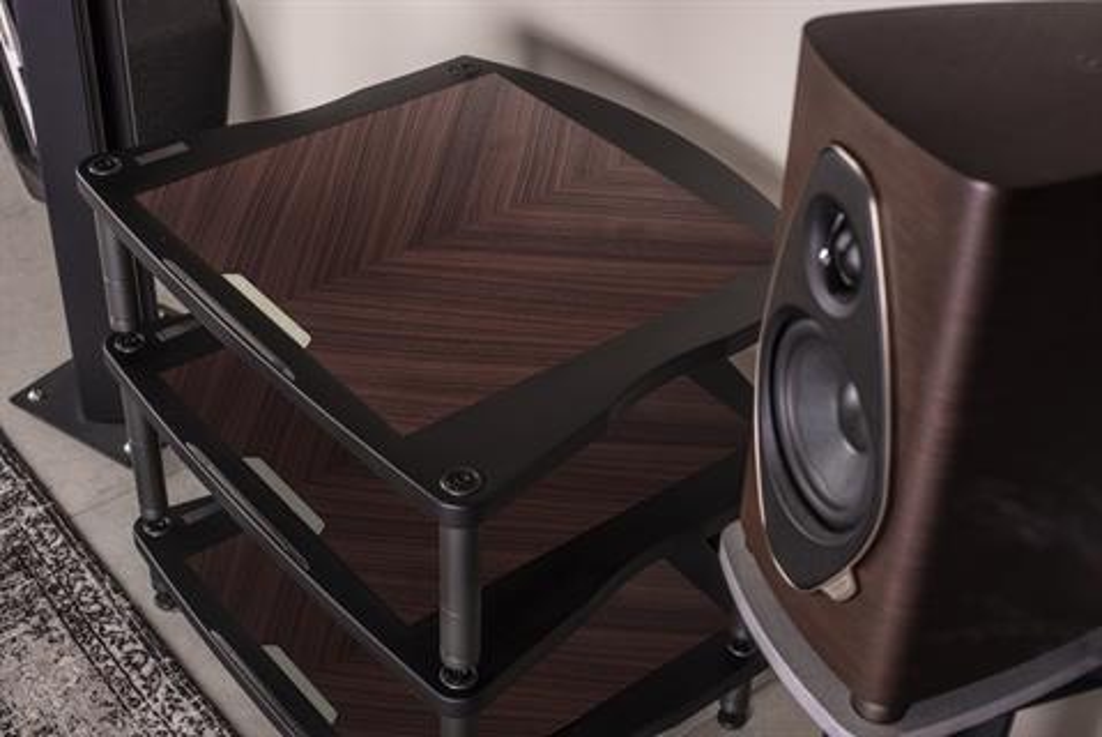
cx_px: 551
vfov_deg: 27.0
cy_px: 368
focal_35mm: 50
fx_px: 1531
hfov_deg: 39.6
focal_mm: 50
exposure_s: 1/125
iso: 50
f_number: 8
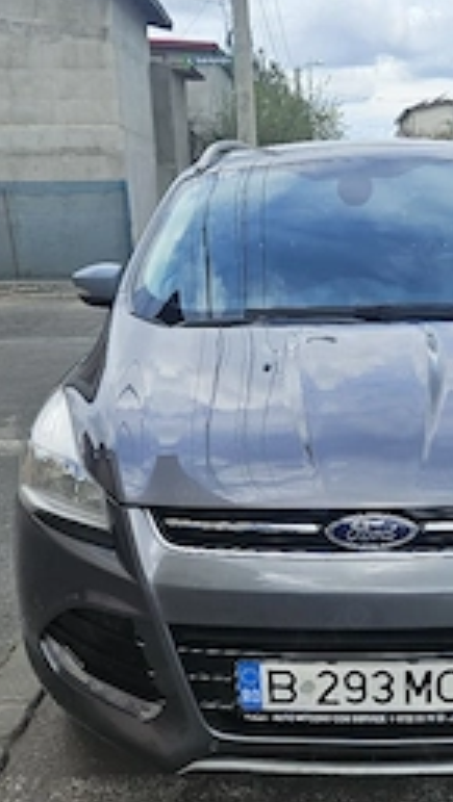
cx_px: 331
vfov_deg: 51.3
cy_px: 468
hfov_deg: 30.1
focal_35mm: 39
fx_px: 831
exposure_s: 1/1667
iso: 32
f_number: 1.8
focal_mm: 5.4
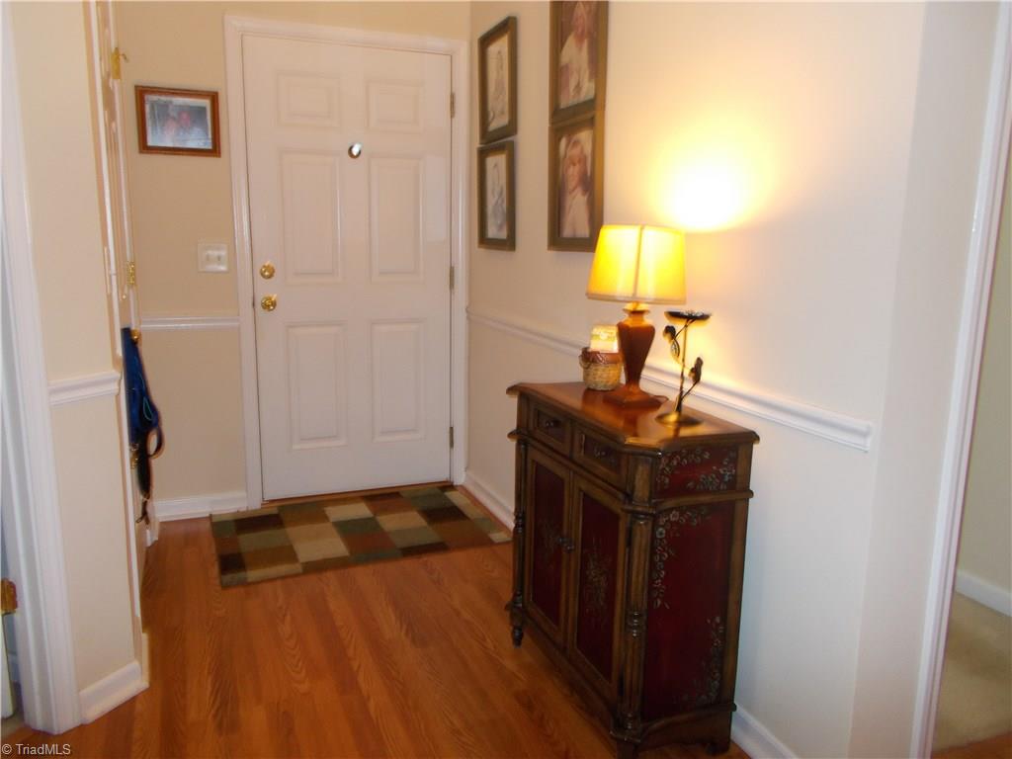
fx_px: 760
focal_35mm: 26
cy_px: 380
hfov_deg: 67.3
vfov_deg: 53.1
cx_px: 506
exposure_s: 1/25
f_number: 3.2
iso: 200
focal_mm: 4.6
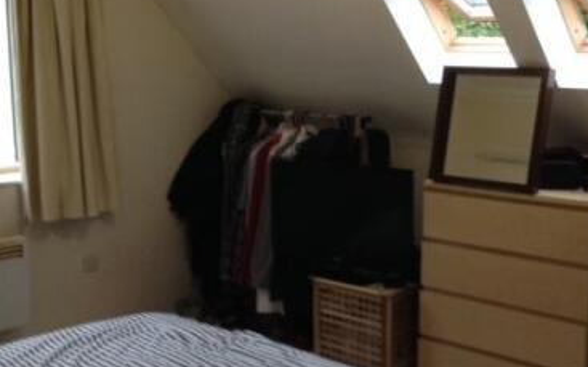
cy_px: 211
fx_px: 945
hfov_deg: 34.5
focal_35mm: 59
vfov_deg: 22.0
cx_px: 352
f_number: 2.4
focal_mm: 4.28
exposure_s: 1/20
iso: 125
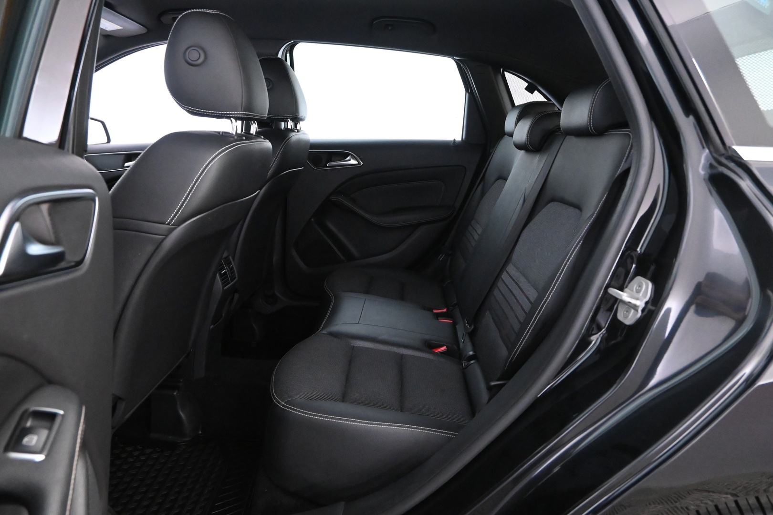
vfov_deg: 53.1
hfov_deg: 73.7
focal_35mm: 24
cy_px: 258
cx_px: 386
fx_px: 515
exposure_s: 1/30
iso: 6400
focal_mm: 16
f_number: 4.5
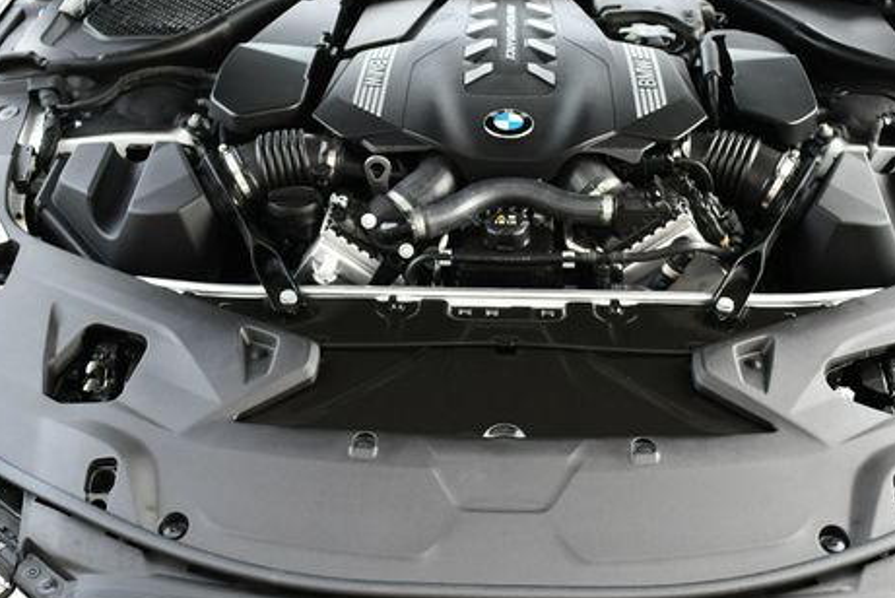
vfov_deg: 27.0
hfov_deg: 39.6
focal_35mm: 50
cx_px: 472
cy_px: 342
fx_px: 1244
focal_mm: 18
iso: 400
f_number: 4
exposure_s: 1/250
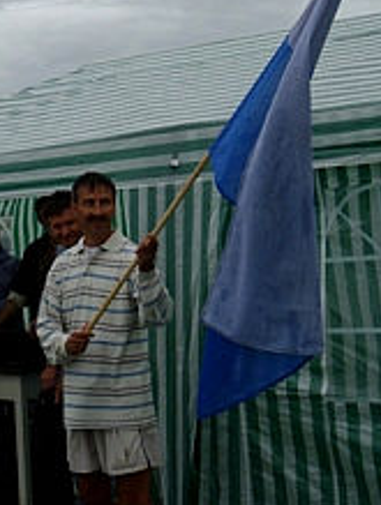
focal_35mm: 76
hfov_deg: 19.3
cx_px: 95
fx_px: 1112
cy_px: 178
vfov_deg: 25.5
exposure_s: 1/500
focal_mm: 6.6
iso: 100
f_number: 3
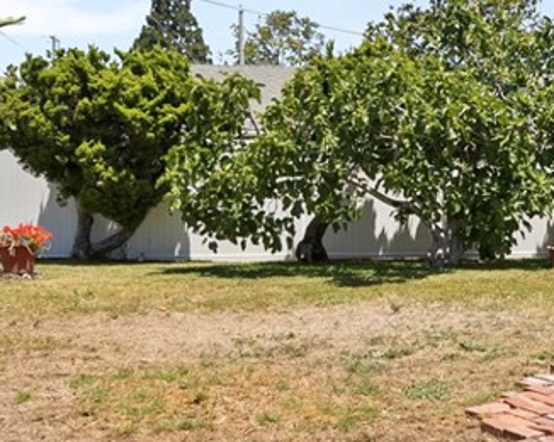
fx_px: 1015
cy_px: 179
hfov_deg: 28.4
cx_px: 569
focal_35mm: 62
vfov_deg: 24.5
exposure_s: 1/100
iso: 100
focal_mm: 14
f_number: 7.1
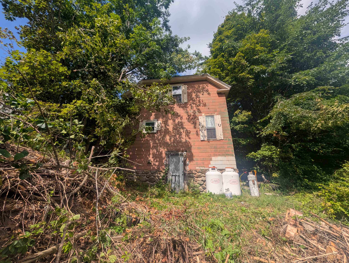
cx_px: 174
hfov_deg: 110.5
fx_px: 121
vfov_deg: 94.6
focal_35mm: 12
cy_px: 132
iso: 53
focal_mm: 2.02
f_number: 1.7
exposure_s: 1/4878
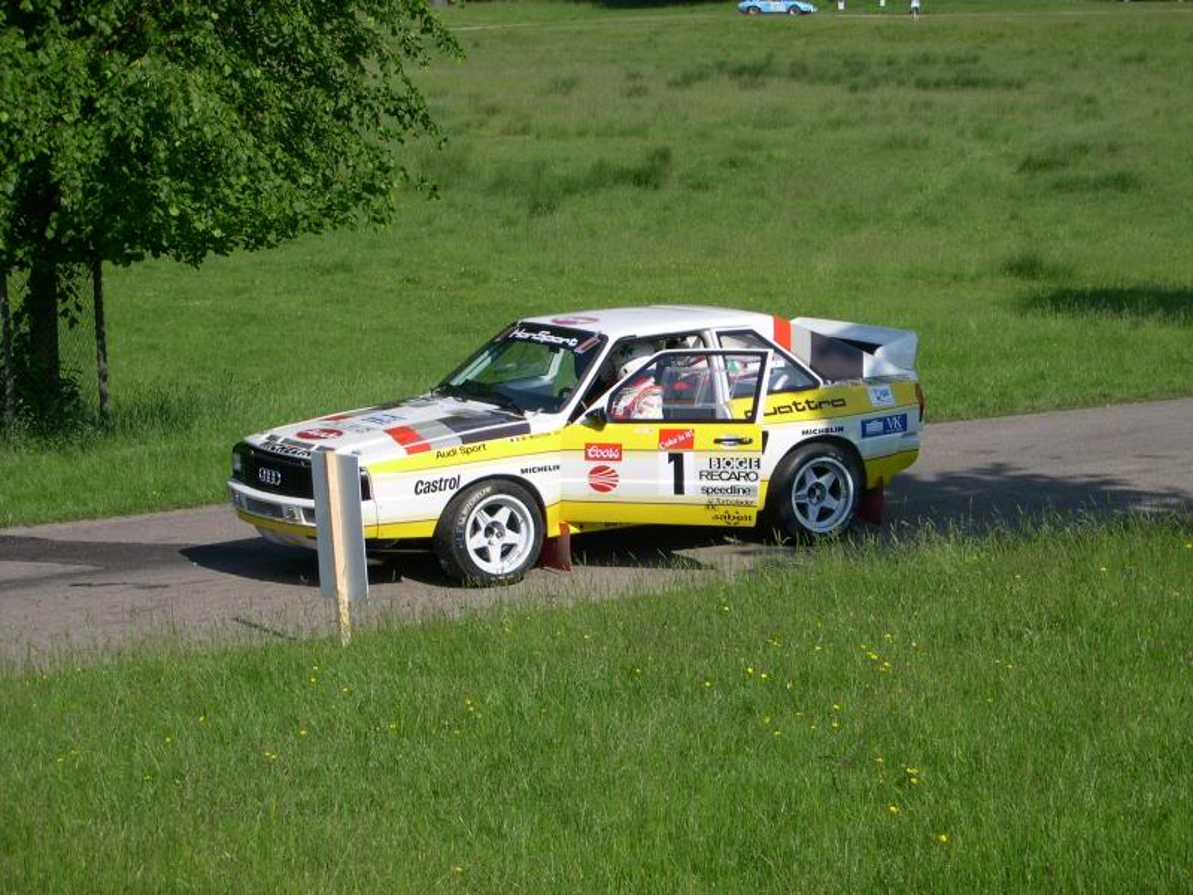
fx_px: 3929
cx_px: 596
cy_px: 448
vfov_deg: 13.0
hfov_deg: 17.3
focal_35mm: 114
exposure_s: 1/612
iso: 100
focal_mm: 24
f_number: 4.9
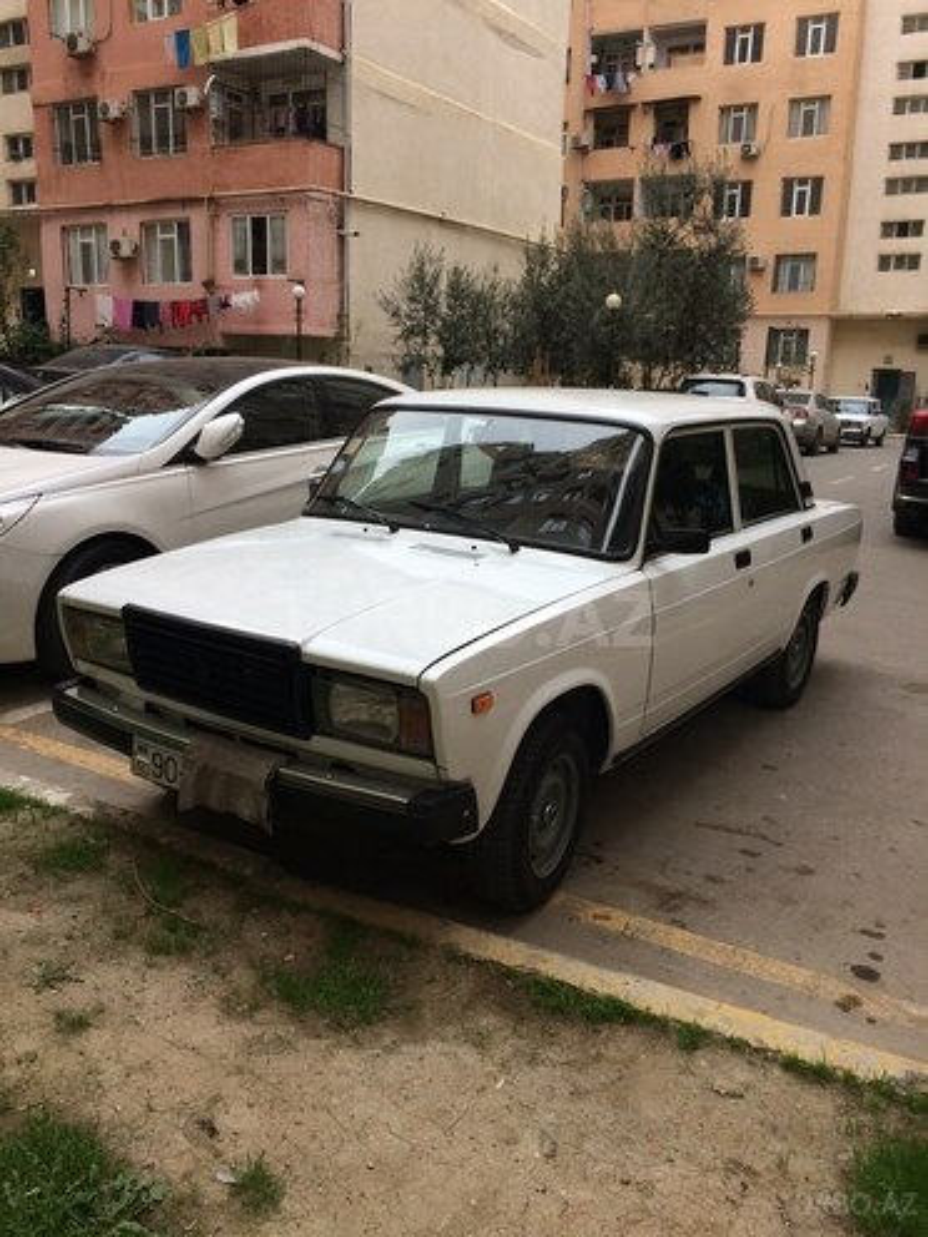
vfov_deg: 61.7
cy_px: 618
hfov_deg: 48.2
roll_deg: -0.3
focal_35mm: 29
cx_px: 464
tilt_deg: -13.6
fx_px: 1037
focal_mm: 4.15
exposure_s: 1/265
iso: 32
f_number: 2.2
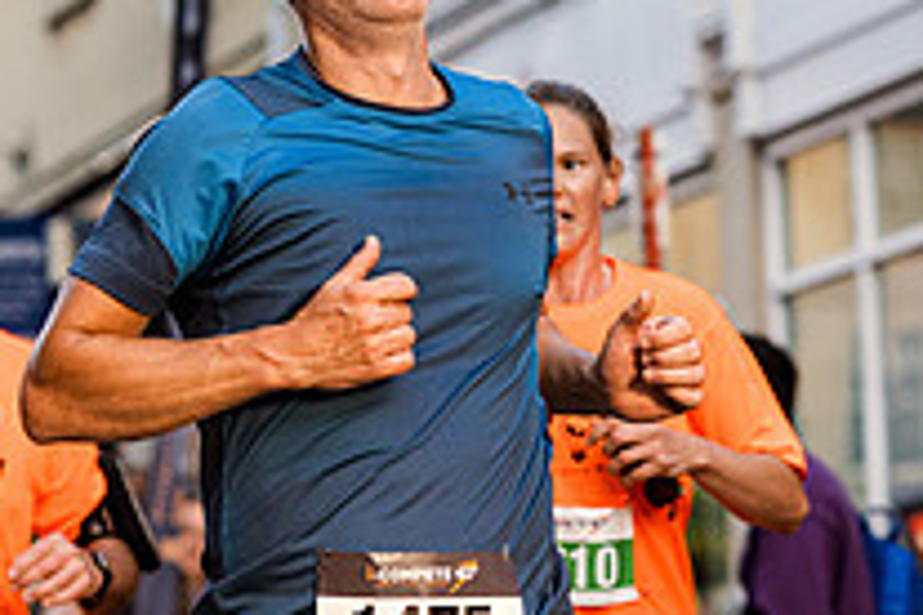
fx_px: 7153
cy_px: 361
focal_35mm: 279
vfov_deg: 4.9
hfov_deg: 7.4
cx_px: 522
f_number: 3.2
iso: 640
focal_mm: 85
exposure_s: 1/1600
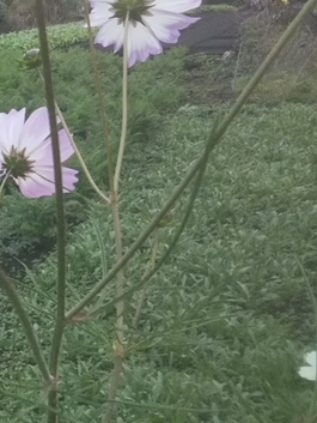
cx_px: -243
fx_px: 1062
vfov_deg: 22.4
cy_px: 261
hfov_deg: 14.9
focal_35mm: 87
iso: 50
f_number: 2.2
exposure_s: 1/60
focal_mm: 4
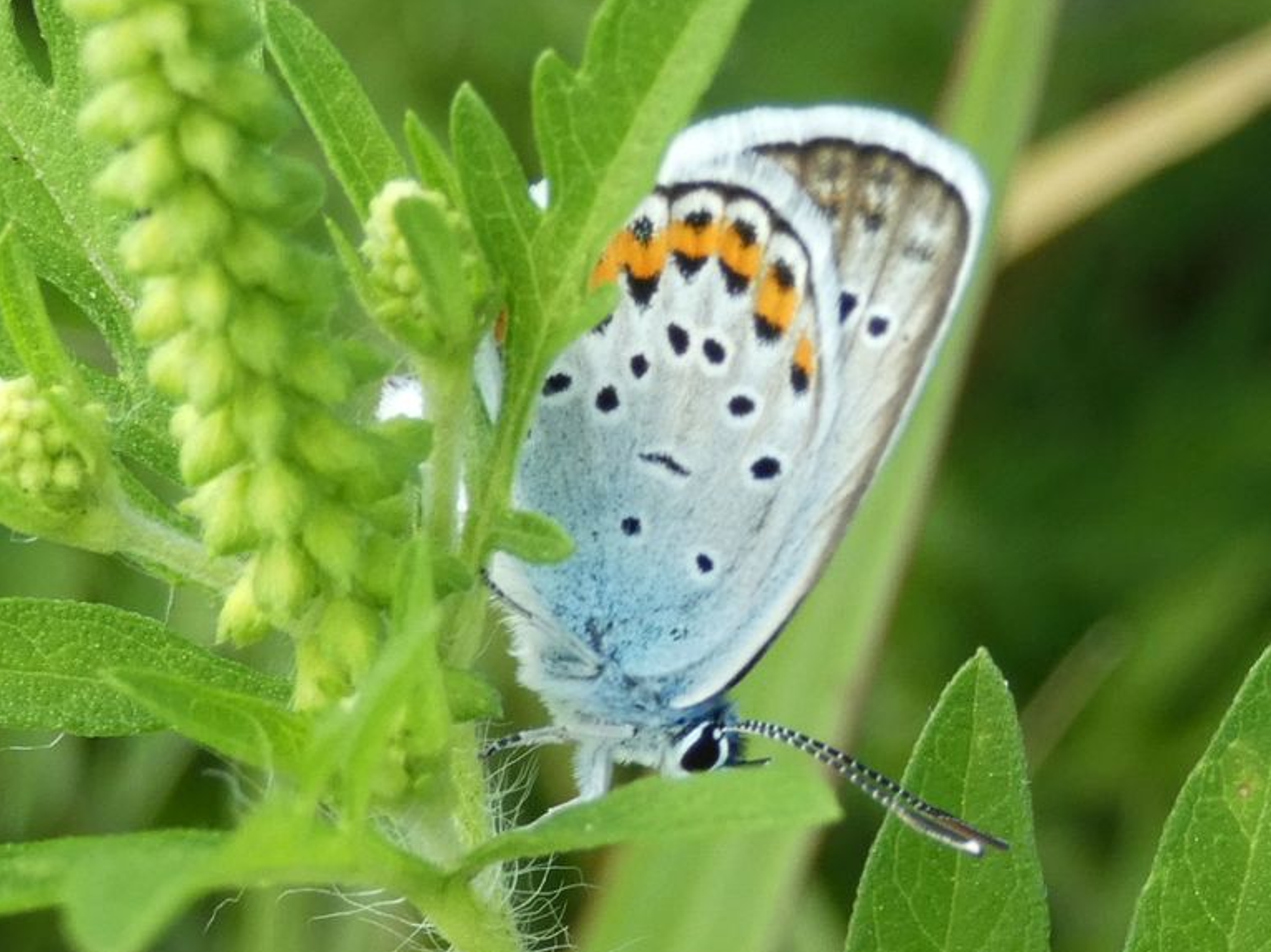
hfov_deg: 16.8
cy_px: 473
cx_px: 651
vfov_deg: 12.7
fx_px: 4295
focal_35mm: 117
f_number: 4.9
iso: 160
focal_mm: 18.8
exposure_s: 1/80
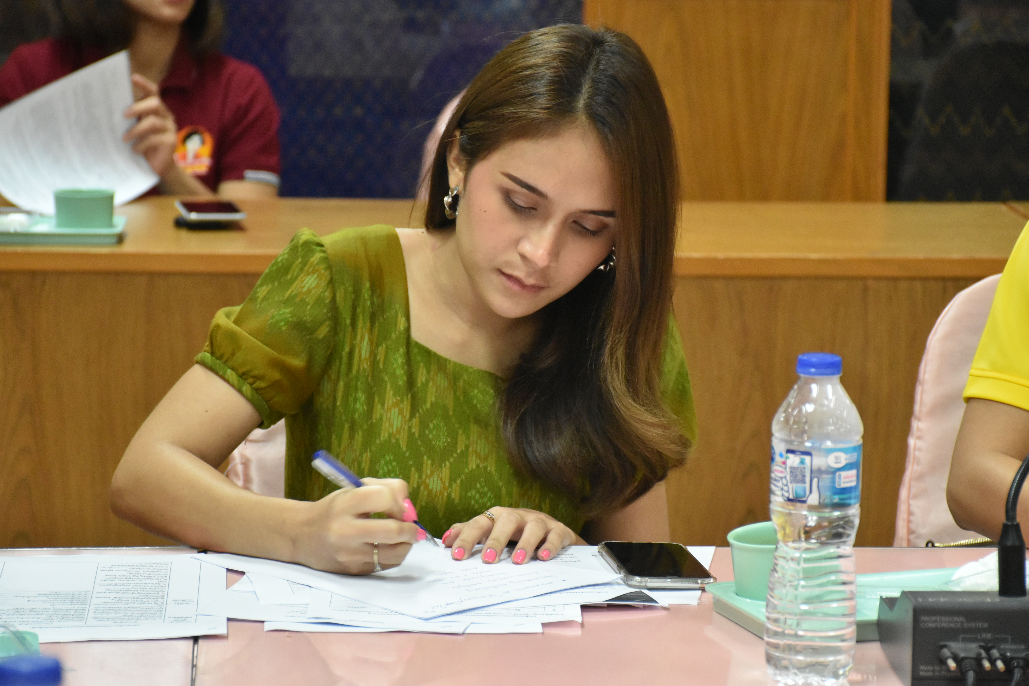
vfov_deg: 10.8
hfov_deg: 16.1
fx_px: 3644
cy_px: 343
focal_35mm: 128
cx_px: 514
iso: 3200
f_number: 5.3
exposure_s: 1/125
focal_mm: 85
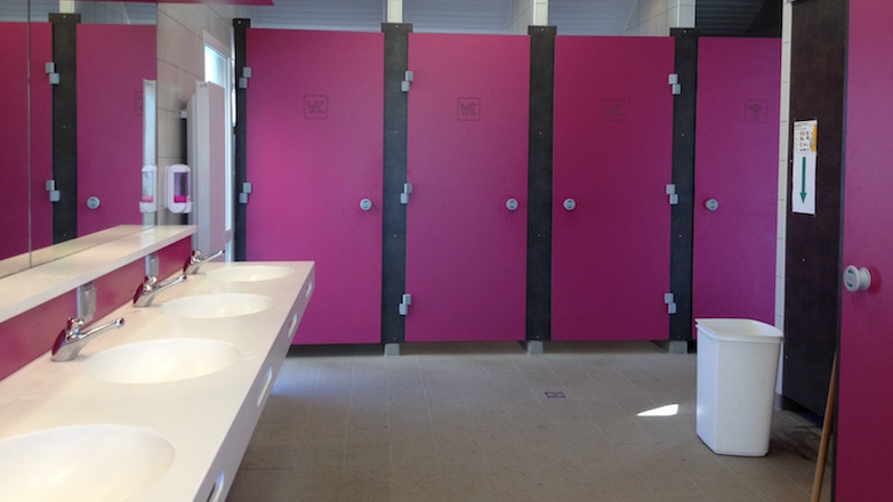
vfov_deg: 30.4
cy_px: 200
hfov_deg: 51.6
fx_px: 924
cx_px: 442
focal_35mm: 39
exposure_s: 1/60
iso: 50
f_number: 2.4
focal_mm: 4.28
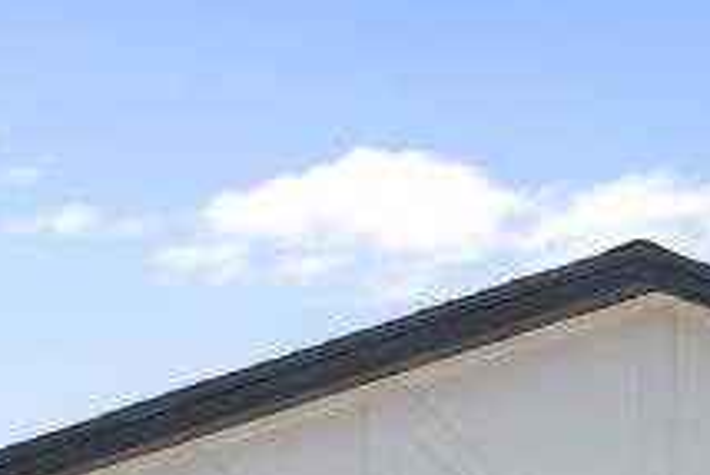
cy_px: 923
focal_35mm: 159
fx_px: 3132
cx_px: 1204
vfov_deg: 8.3
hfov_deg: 12.1
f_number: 8
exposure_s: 1/400
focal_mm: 29.5
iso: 160
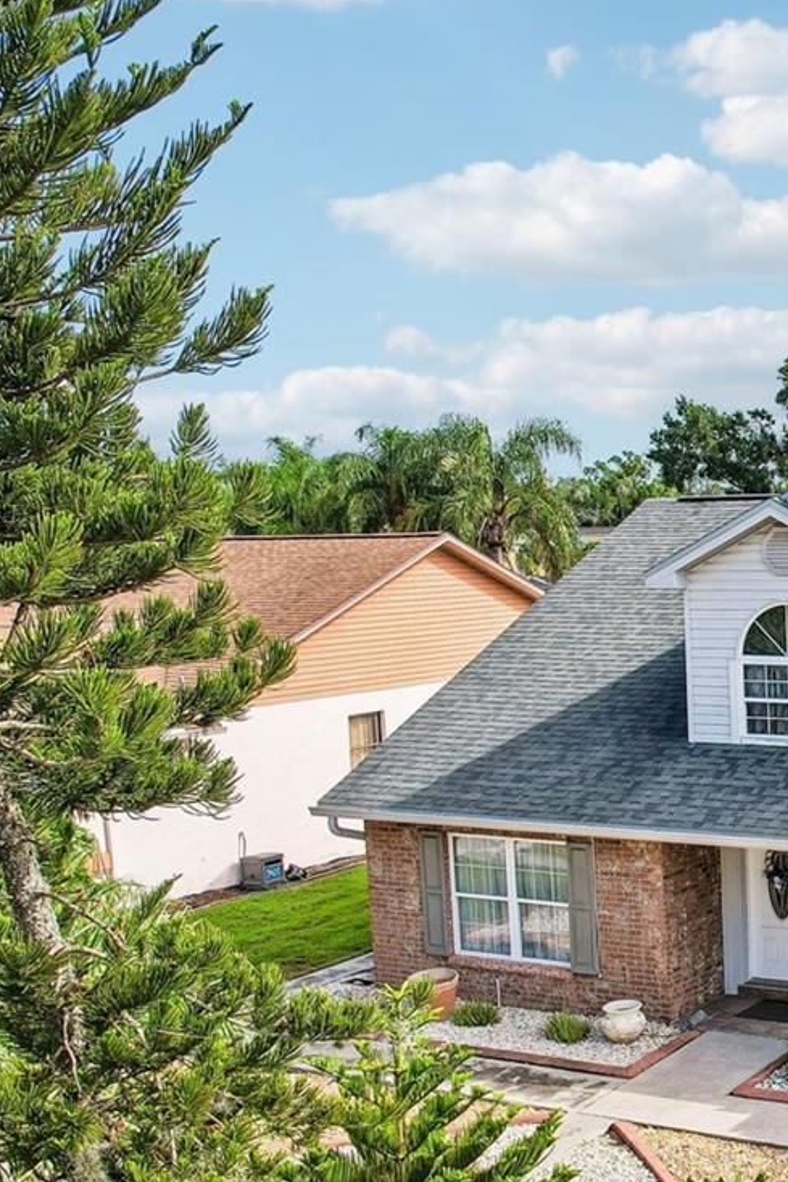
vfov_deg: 40.6
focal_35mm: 48
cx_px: 970
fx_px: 1575
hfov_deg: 25.0
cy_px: 784
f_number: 2.8
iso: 100
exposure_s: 1/1600
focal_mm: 8.4
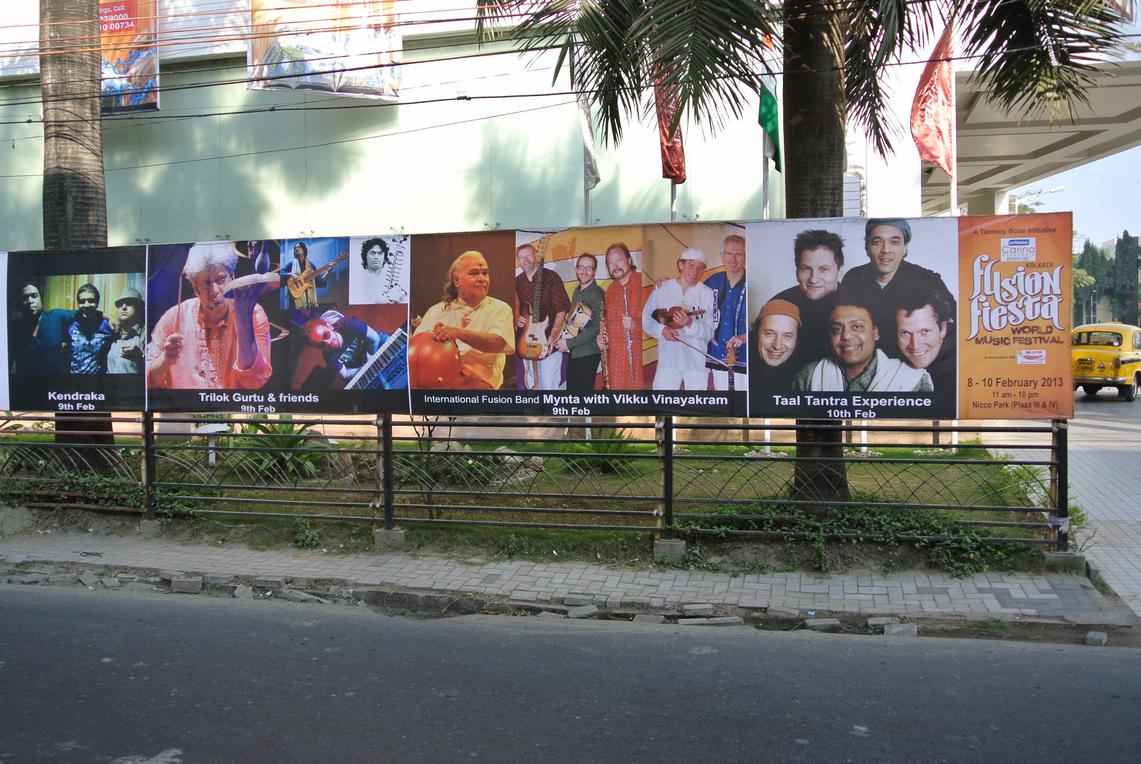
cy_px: 382
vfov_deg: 41.2
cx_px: 570
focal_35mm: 32
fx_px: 1015
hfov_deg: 58.7
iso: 100
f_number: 4
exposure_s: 1/320
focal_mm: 12.2
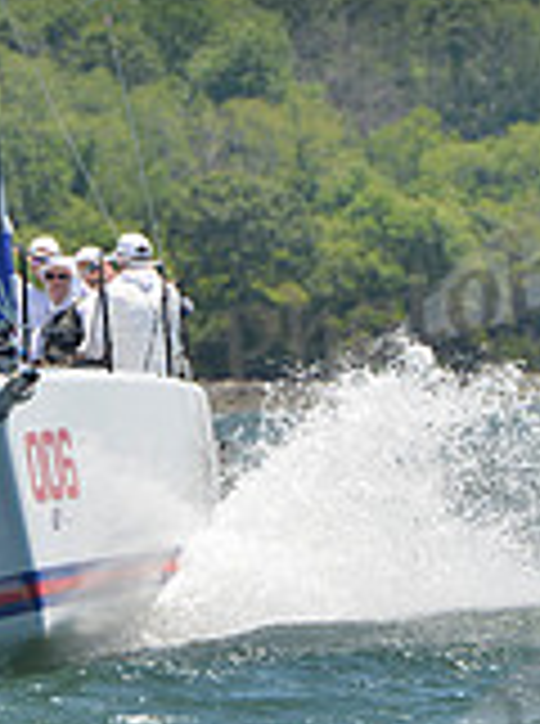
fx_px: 14514
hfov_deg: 2.1
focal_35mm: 695
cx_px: -14
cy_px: 110
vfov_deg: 2.9
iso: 280
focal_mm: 200
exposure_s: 1/1250
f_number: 7.1
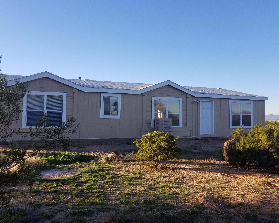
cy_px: 112
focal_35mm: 28
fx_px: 231
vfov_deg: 51.5
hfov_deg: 62.2
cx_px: 138
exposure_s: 1/1072
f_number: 1.7
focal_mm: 4.25
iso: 50
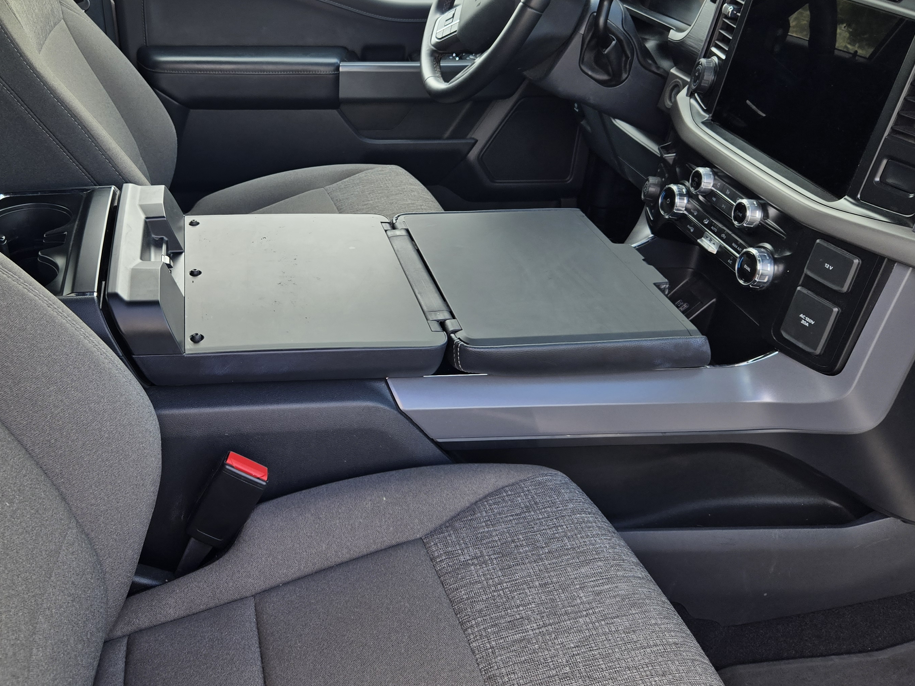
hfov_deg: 53.3
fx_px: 899
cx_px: 338
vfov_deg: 41.2
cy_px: 220
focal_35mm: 34
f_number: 1.8
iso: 25
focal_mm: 5.4
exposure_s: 1/221
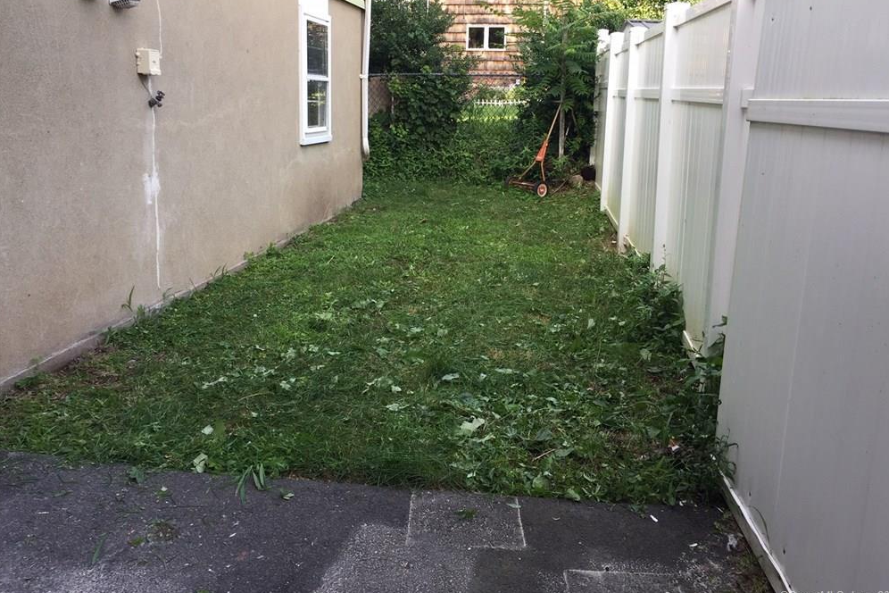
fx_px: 765
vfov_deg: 42.3
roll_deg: -2.6
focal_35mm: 31
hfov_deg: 60.3
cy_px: 262
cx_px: 452
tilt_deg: -9.2
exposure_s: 1/120
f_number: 2.2
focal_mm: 4.15
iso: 32
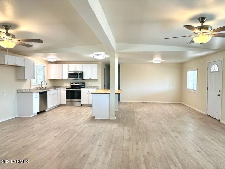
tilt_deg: -2.2
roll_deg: -0.9
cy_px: 84
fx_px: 156
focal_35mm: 24
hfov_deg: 71.6
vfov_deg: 56.8
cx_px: 112
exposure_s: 1/137
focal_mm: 6.86
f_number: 1.78
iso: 125
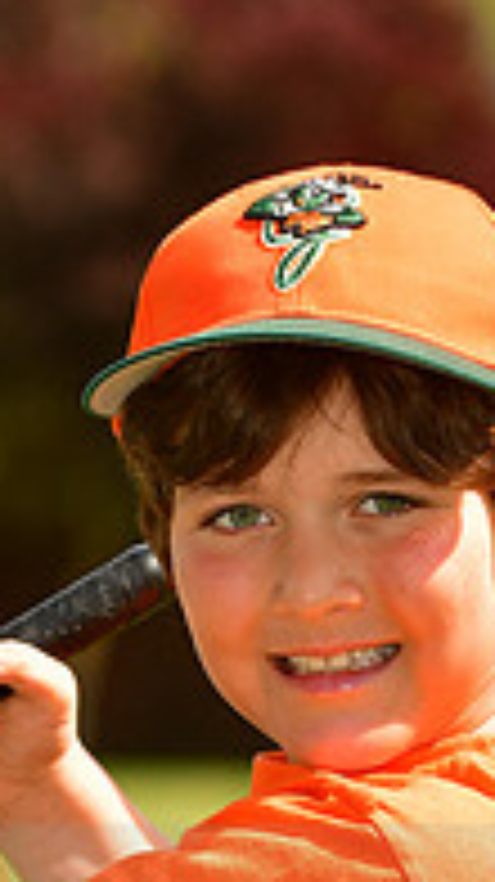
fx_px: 12599
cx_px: 376
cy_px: 886
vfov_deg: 4.0
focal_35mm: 539
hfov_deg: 2.3
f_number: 5
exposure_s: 1/1000
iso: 200
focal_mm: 116
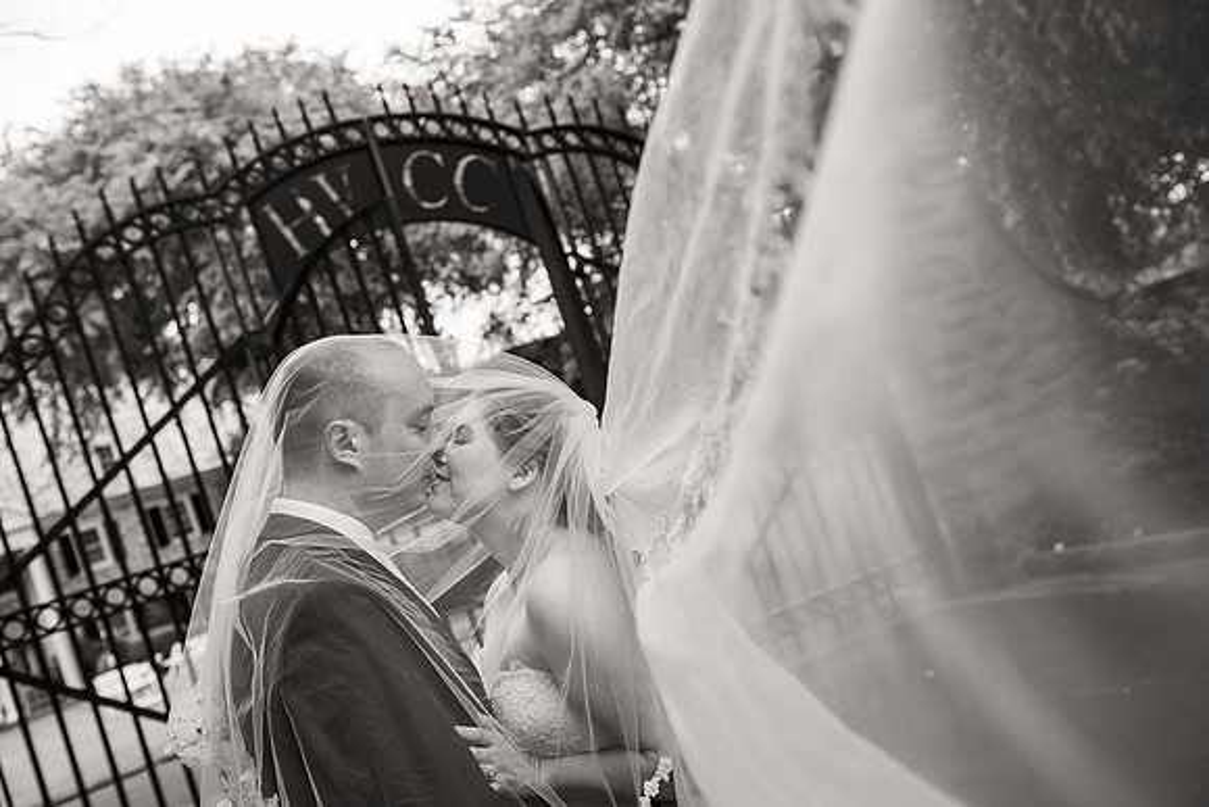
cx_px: 604
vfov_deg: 31.9
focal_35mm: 42
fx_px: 1411
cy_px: 404
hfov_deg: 46.4
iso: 800
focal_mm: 42
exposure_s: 1/640
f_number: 4
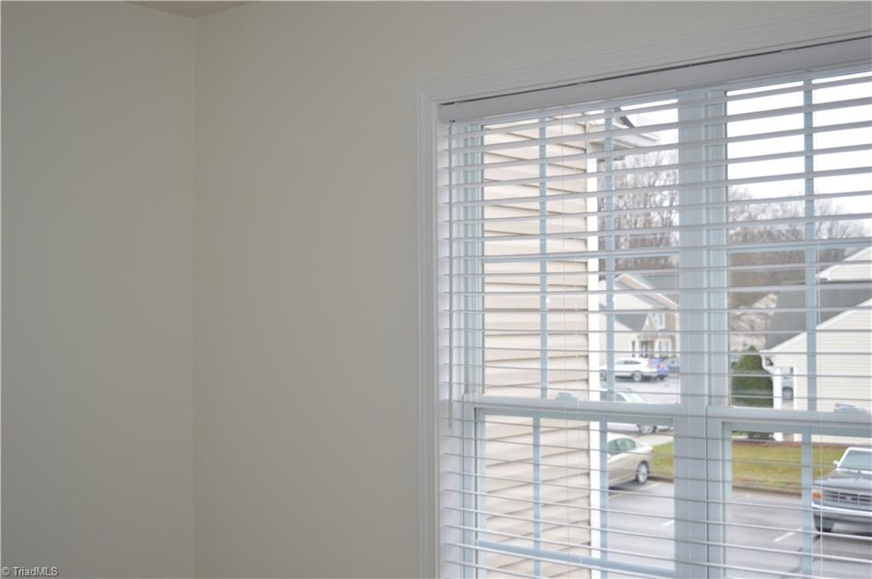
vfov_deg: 28.9
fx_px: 1125
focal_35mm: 46
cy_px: 290
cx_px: 436
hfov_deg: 42.4
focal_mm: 31
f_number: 4.2
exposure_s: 1/100
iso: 400
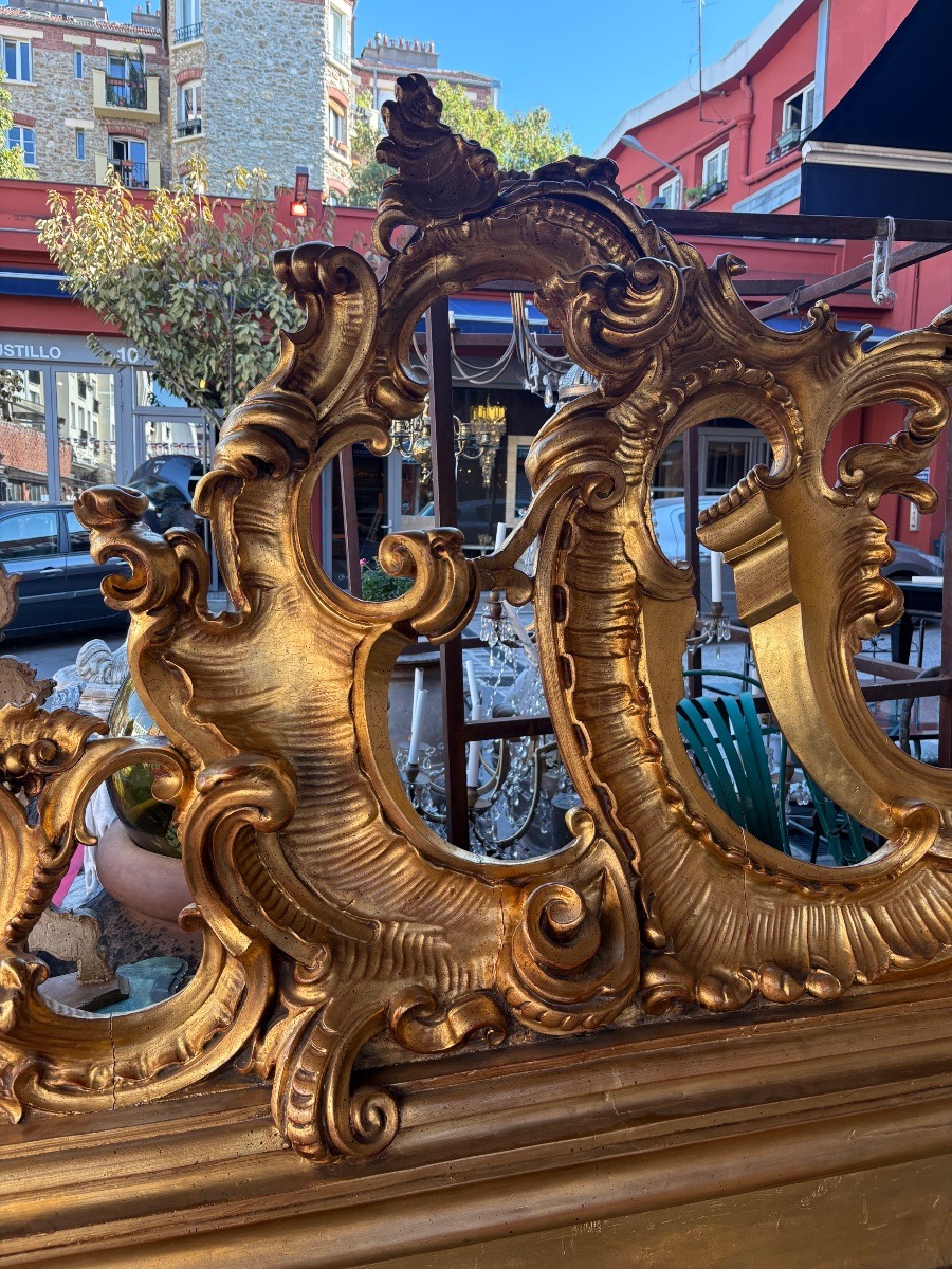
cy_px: 634
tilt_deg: -6.1
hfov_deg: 53.1
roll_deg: -2.0
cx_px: 476
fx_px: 953
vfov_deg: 67.3
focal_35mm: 26
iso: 80
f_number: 1.6
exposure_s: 1/242
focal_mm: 5.96
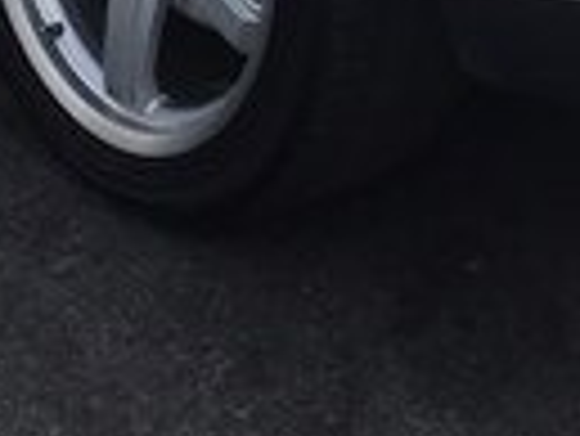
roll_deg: -6.3
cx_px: 270
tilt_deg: -8.9
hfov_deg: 13.3
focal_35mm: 148
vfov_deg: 9.1
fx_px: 2482
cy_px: -578
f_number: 2.2
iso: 32
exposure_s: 1/1799
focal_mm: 4.15
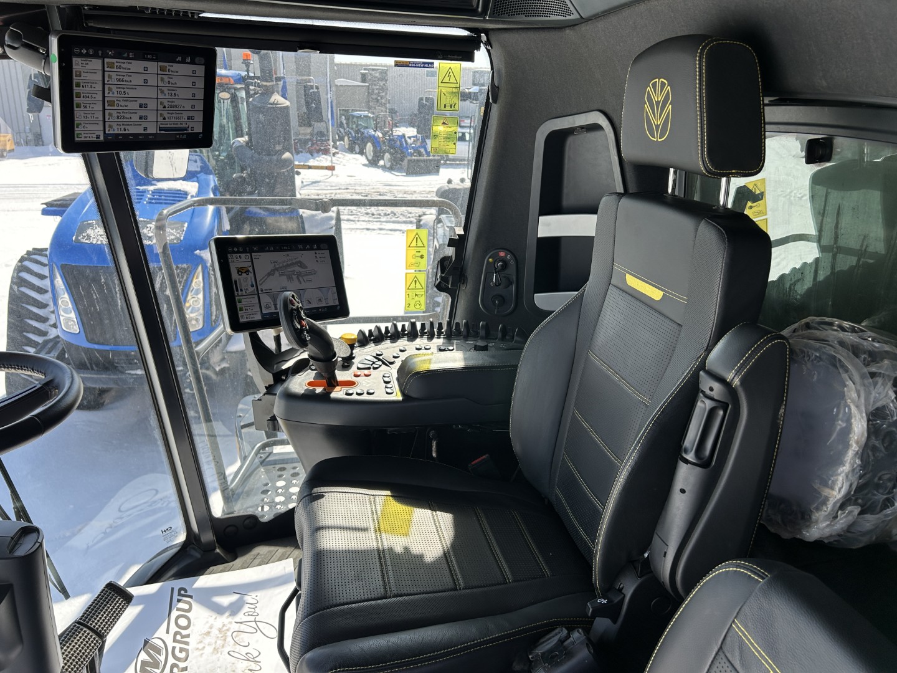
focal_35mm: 26
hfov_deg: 67.3
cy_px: 336
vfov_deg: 53.1
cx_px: 448
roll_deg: -1.5
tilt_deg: -19.2
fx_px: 674
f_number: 1.5
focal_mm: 5.7
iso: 50
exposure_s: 1/1395
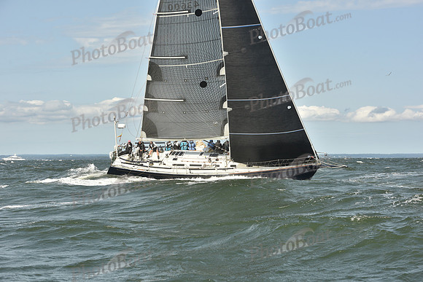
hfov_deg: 23.6
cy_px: 141
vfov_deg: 15.9
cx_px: 212
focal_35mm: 86
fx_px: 1011
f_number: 9
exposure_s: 1/800
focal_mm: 86
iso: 250
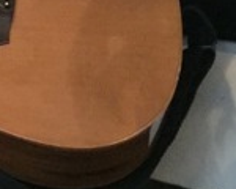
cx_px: -266
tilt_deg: -0.5
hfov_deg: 12.6
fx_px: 908
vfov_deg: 11.3
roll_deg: +0.7
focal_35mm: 130
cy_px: -116
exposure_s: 1/15
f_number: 2.2
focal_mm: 4.15
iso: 400
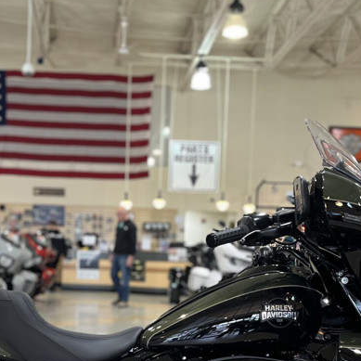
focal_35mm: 63
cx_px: 138
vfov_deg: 26.6
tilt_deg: -4.4
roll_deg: -1.8
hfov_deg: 27.2
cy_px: 306
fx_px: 743
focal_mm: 5.1
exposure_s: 1/60
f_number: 1.6
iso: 160
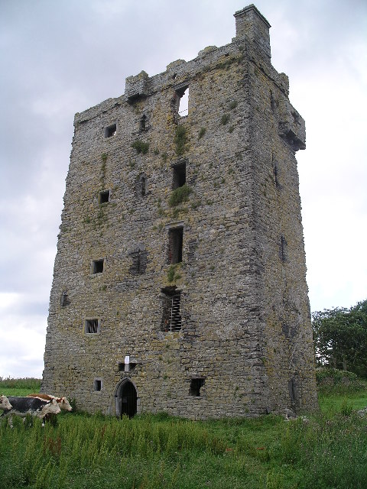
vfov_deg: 50.1
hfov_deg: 38.7
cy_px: 244
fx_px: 523
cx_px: 184
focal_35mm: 37
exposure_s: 1/344
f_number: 4
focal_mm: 7.8
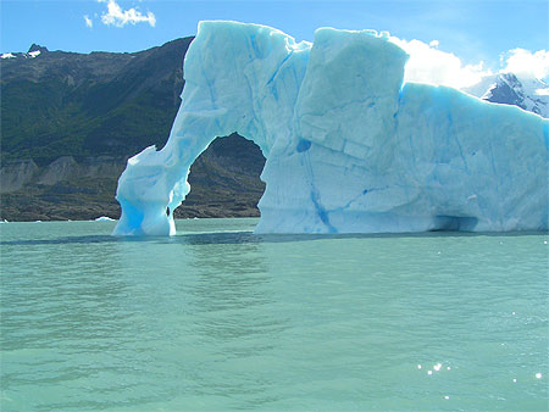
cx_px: 274
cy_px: 206
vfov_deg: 37.8
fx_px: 603
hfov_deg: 49.0
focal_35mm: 38
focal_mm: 5.8
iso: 50
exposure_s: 1/800
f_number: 6.3
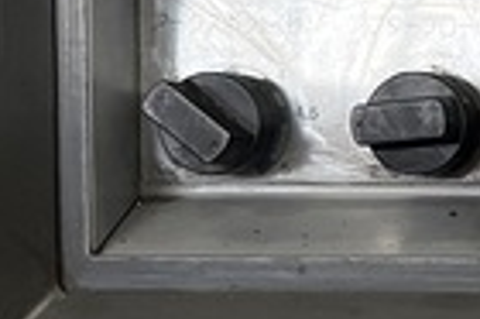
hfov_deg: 14.2
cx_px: 926
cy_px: 220
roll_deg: +0.8
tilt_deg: -25.9
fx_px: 1651
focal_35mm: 124
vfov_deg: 11.0
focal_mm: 5.1
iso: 125
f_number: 1.6
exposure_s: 1/121
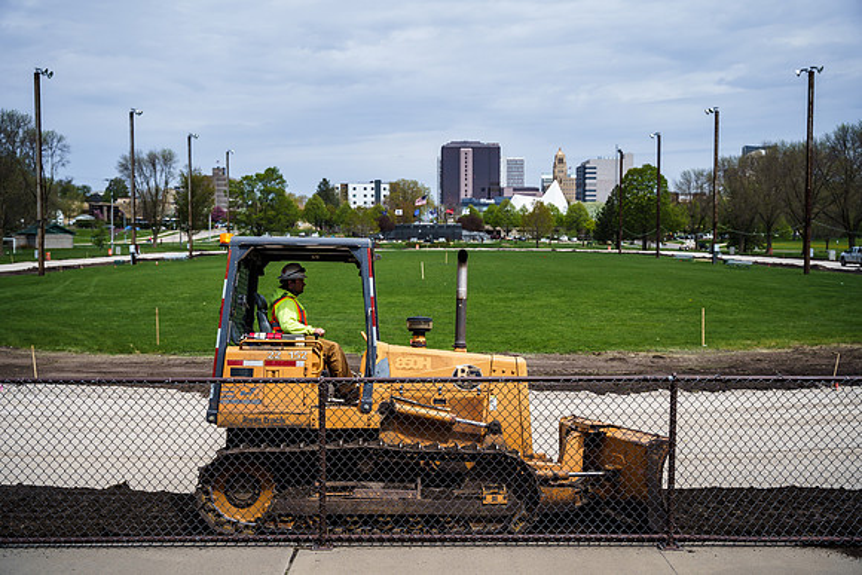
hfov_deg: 51.3
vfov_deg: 35.5
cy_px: 288
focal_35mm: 37
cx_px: 430
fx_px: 898
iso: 200
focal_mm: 37.3
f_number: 4
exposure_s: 1/2500
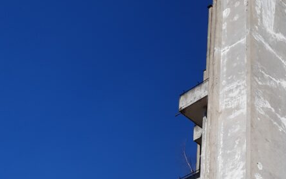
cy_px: 267
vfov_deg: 18.2
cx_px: 227
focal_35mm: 64
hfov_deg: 31.2
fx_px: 499
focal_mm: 3.92
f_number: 1.7
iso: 40
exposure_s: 1/3597
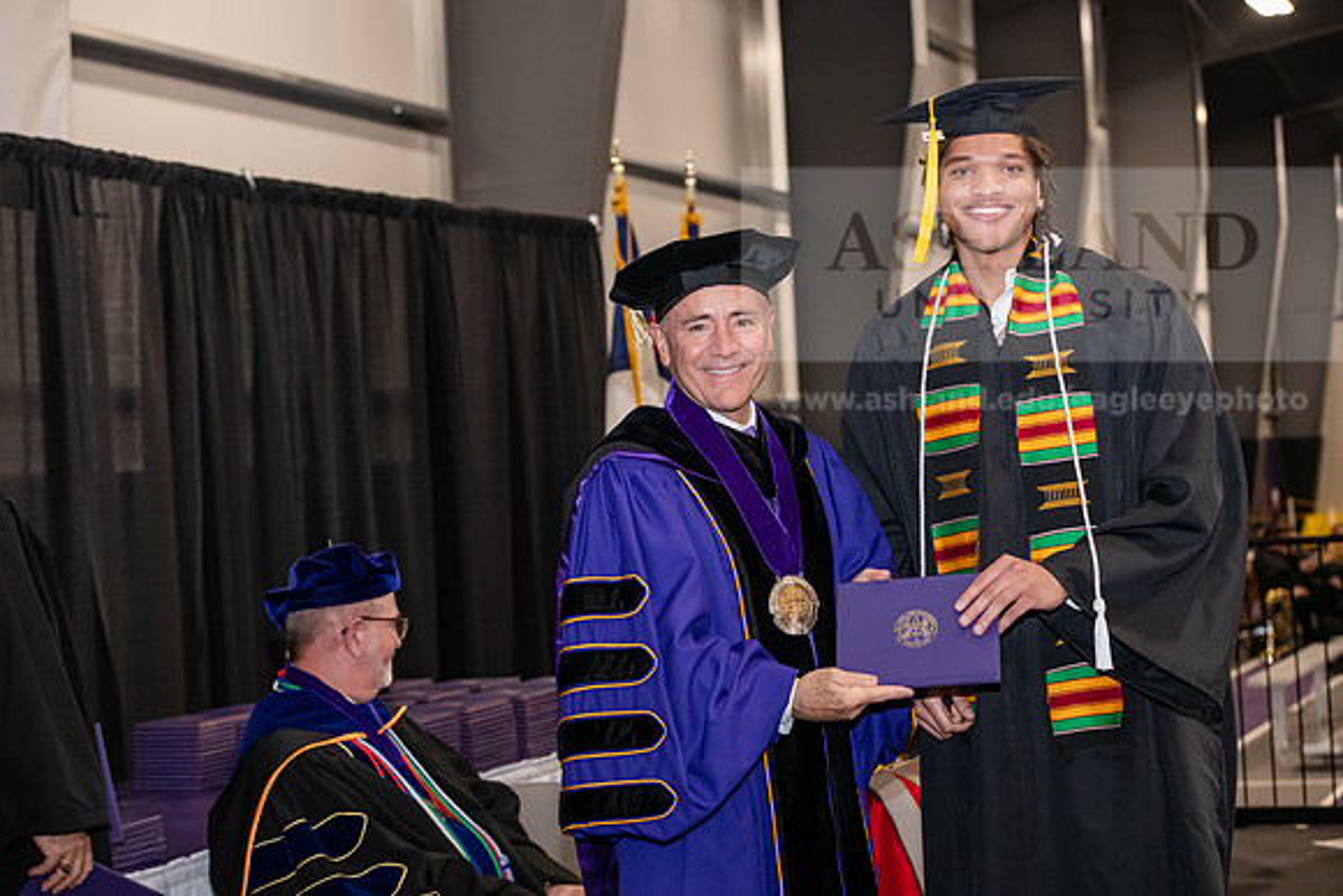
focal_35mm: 70
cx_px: 672
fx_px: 2612
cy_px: 448
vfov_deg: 19.5
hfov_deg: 28.8
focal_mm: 70
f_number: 5
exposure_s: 1/200
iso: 2500
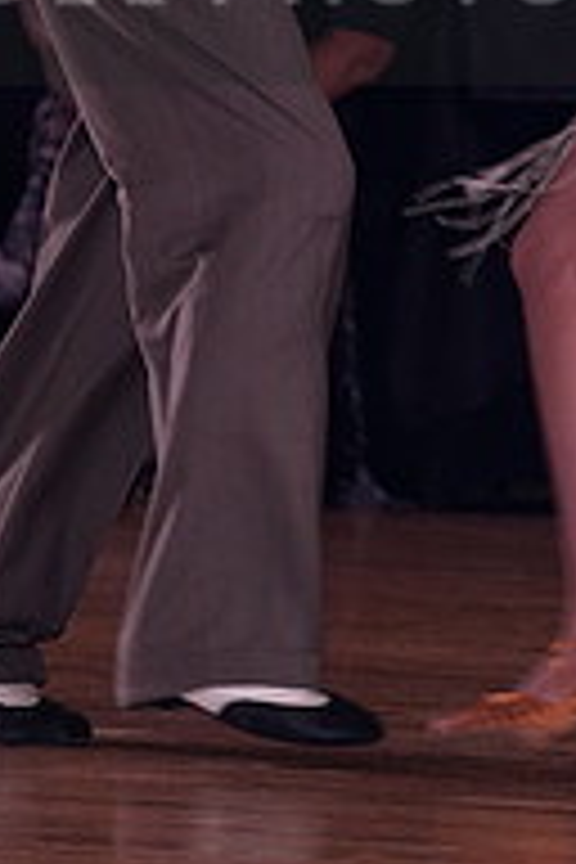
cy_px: -63
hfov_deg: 2.3
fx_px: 14471
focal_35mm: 603
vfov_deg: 3.4
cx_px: 484
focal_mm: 200
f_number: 5
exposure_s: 1/200
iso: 2000
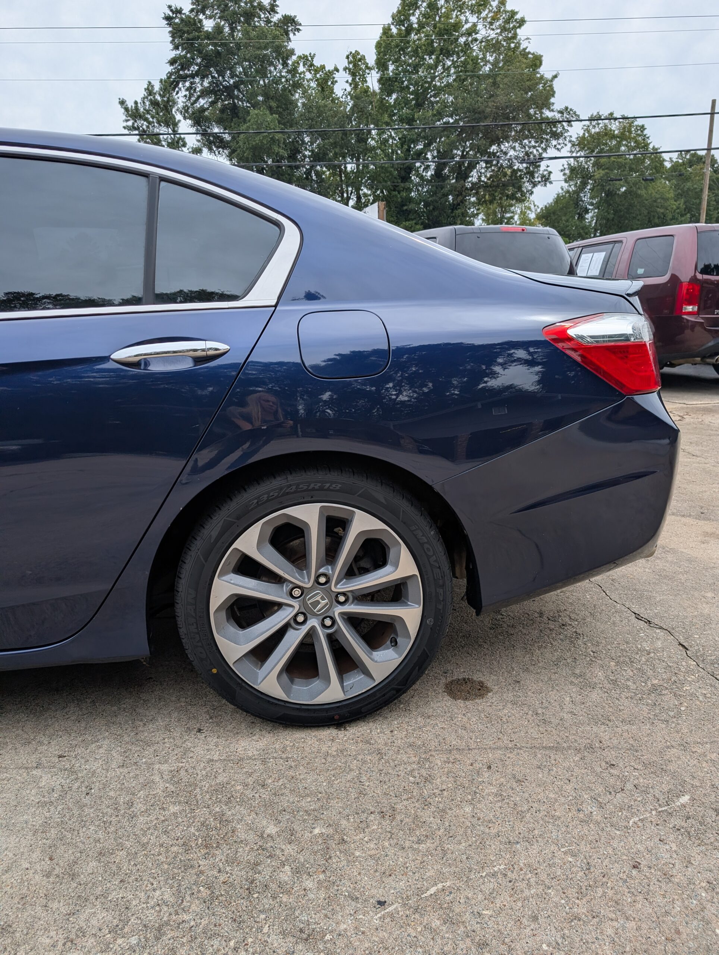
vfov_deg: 71.5
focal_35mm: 24
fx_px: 663
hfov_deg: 56.9
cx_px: 360
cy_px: 478
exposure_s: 1/670
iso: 22
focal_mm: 6.9
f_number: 1.68
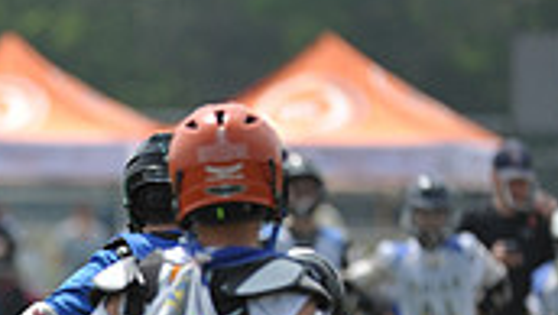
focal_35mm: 883
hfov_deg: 2.4
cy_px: 471
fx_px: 13073
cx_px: -120
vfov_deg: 1.4
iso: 640
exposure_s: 1/4000
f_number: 4
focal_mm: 250
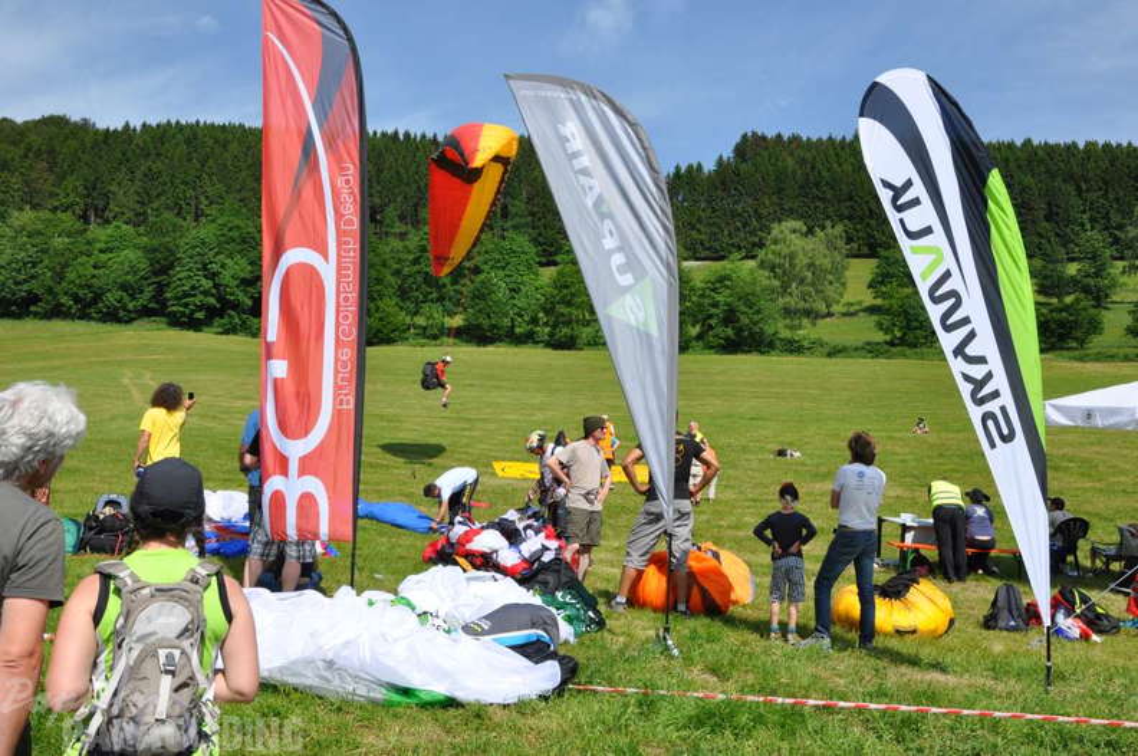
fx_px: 1042
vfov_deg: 39.9
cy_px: 378
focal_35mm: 33
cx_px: 569
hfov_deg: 57.3
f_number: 14
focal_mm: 22
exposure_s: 1/200
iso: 200
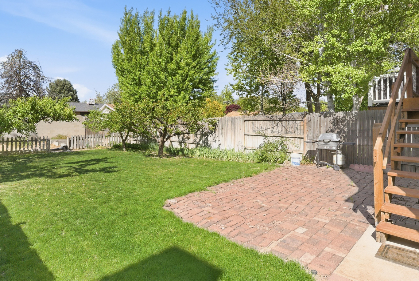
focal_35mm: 21
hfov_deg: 80.7
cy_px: 122
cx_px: 181
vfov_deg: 59.4
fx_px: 245
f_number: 8
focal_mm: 14
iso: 640
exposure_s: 1/500
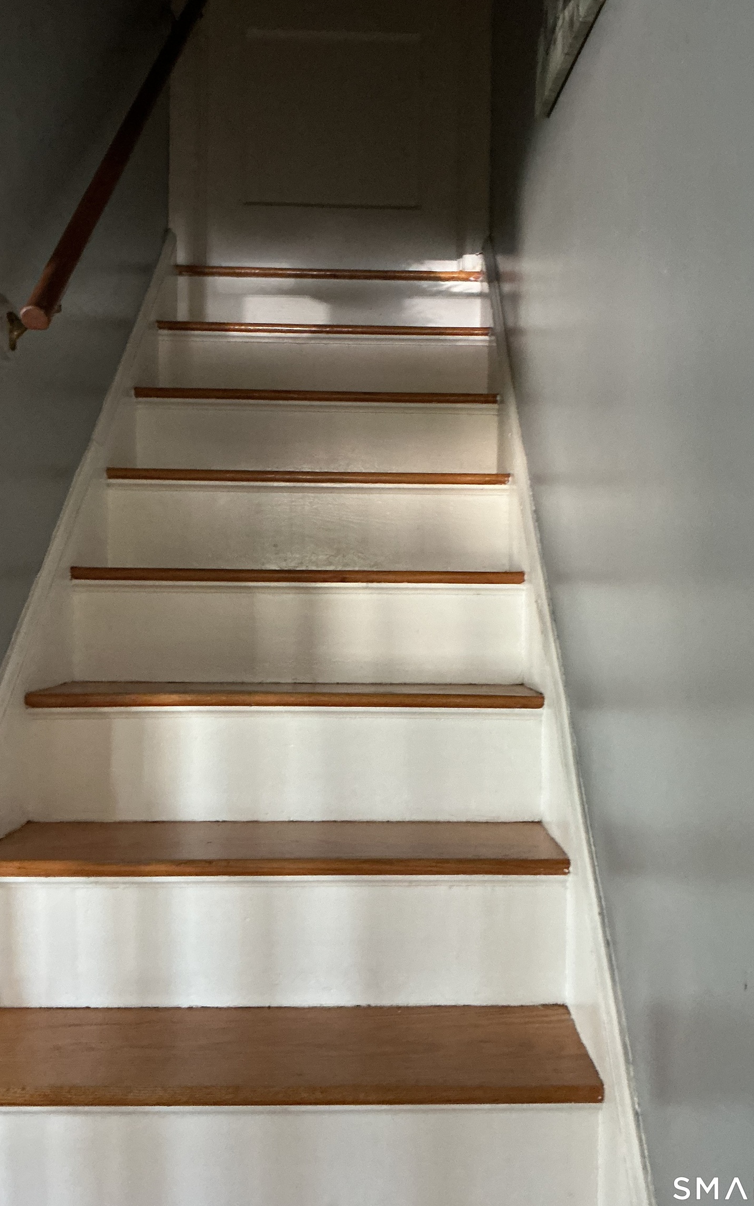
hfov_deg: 40.6
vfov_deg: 61.2
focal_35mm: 31
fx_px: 1019
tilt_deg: +0.5
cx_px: 401
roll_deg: -0.5
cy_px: 604
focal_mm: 3
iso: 250
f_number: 1.8
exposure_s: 1/30
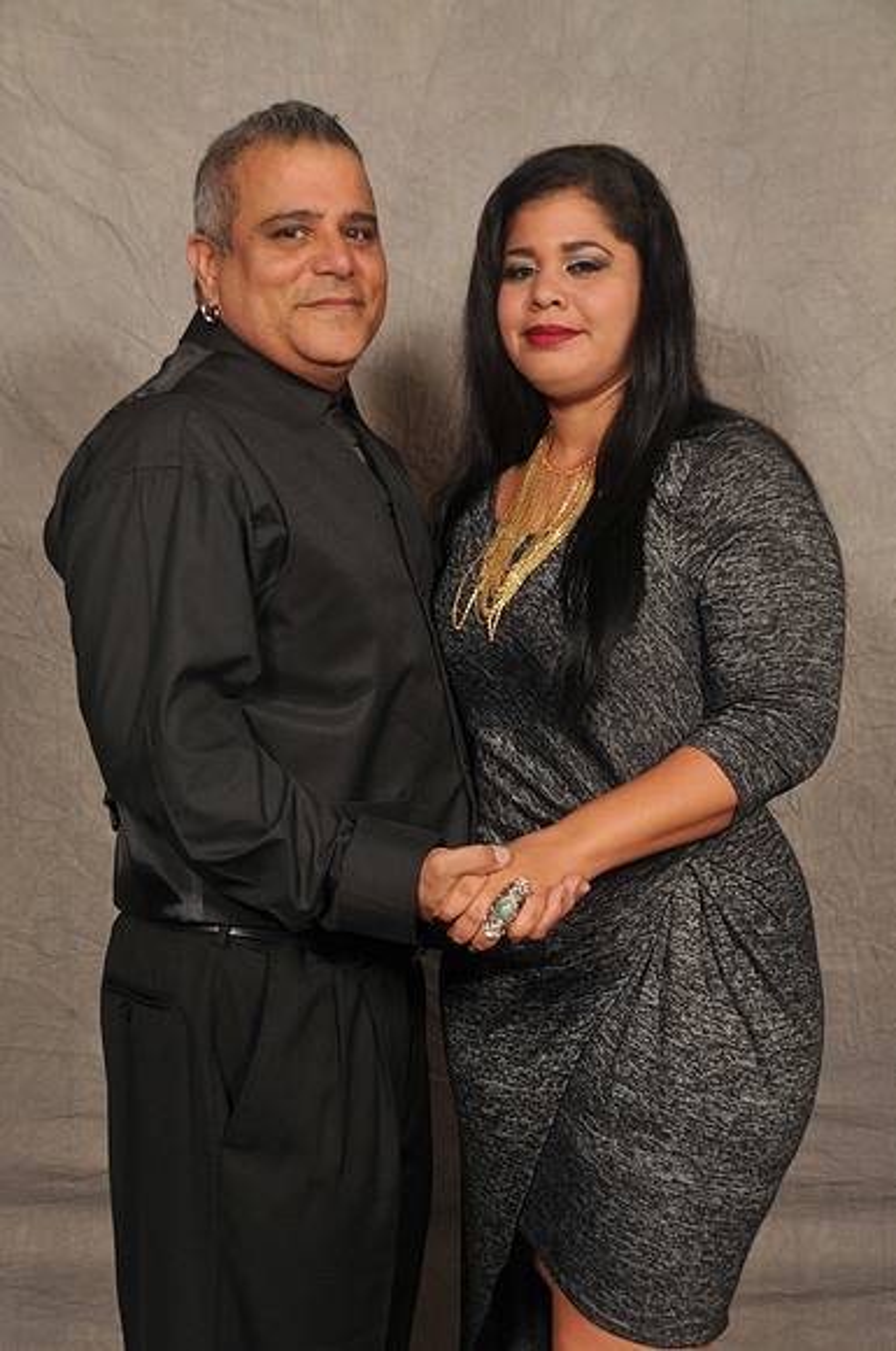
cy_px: 676
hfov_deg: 25.7
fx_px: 1966
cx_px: 448
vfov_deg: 37.9
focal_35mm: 52
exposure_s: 1/125
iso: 200
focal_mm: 35
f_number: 5.6
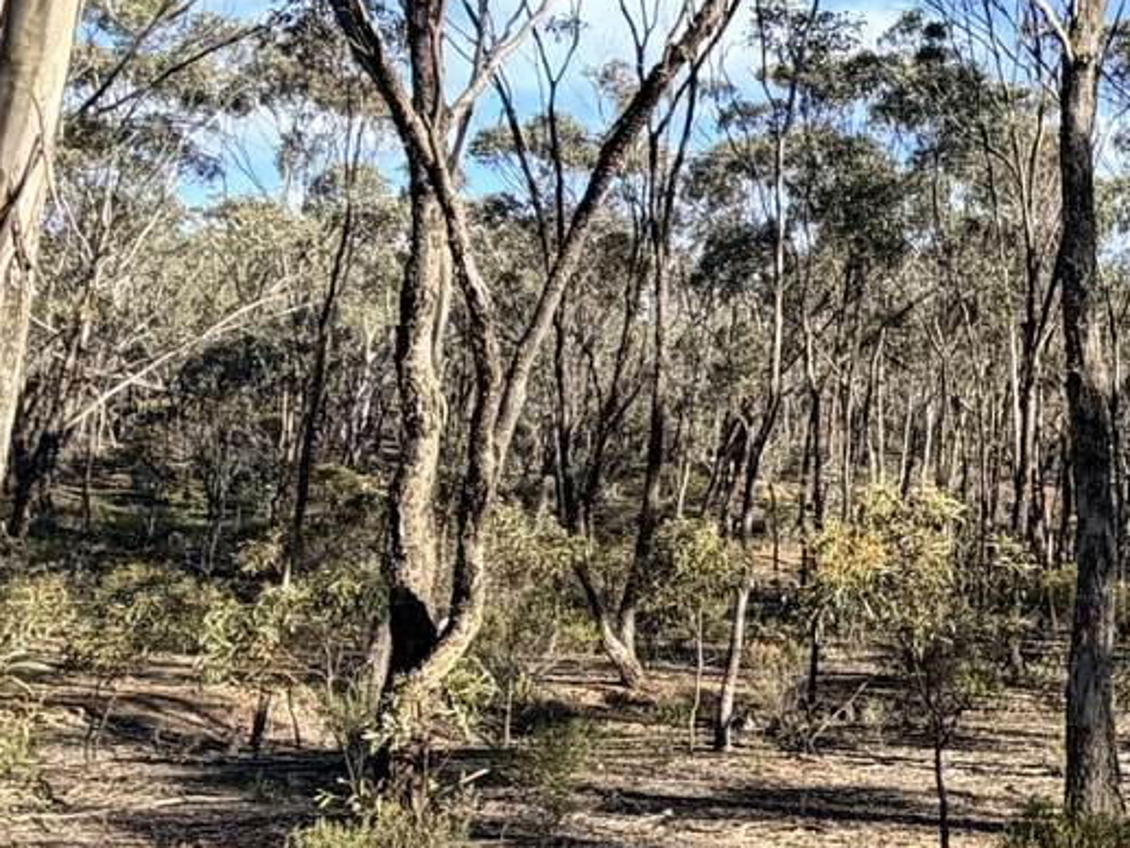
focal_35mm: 52
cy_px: 396
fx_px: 1698
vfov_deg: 28.0
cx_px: 1322
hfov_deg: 31.4
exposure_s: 1/502
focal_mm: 2.22
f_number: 2.2
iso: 40
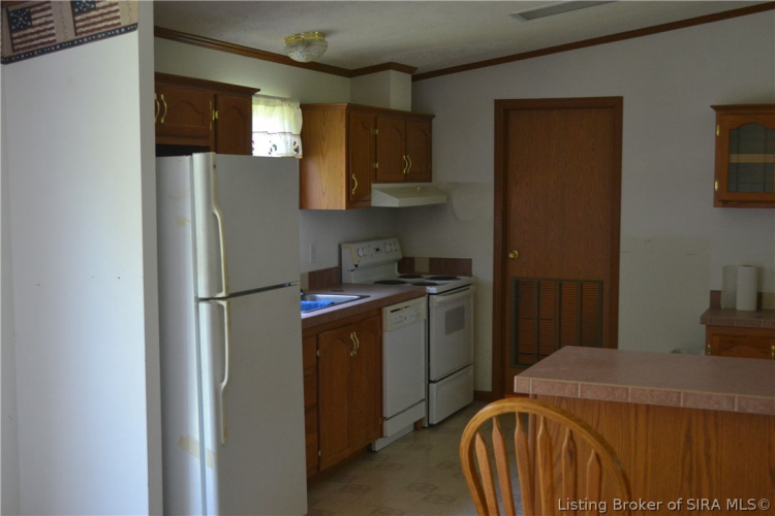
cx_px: 388
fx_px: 1033
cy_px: 258
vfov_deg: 28.1
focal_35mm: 48
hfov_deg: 41.1
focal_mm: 32
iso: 1000
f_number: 4.8
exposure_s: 1/60
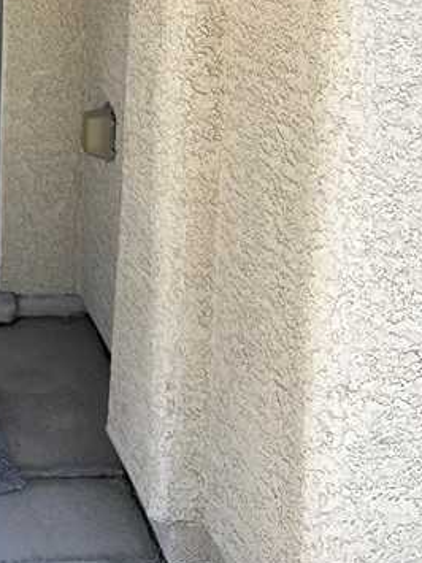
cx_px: -144
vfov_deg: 23.3
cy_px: -152
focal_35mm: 75
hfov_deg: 18.2
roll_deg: -1.8
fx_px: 1220
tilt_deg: -5.1
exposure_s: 1/670
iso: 50
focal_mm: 5.7
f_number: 1.5
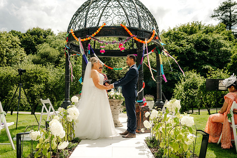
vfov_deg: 37.9
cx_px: 118
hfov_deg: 54.4
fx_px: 230
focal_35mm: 35
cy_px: 79
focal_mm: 35
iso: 100
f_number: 3.5
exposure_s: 1/1600
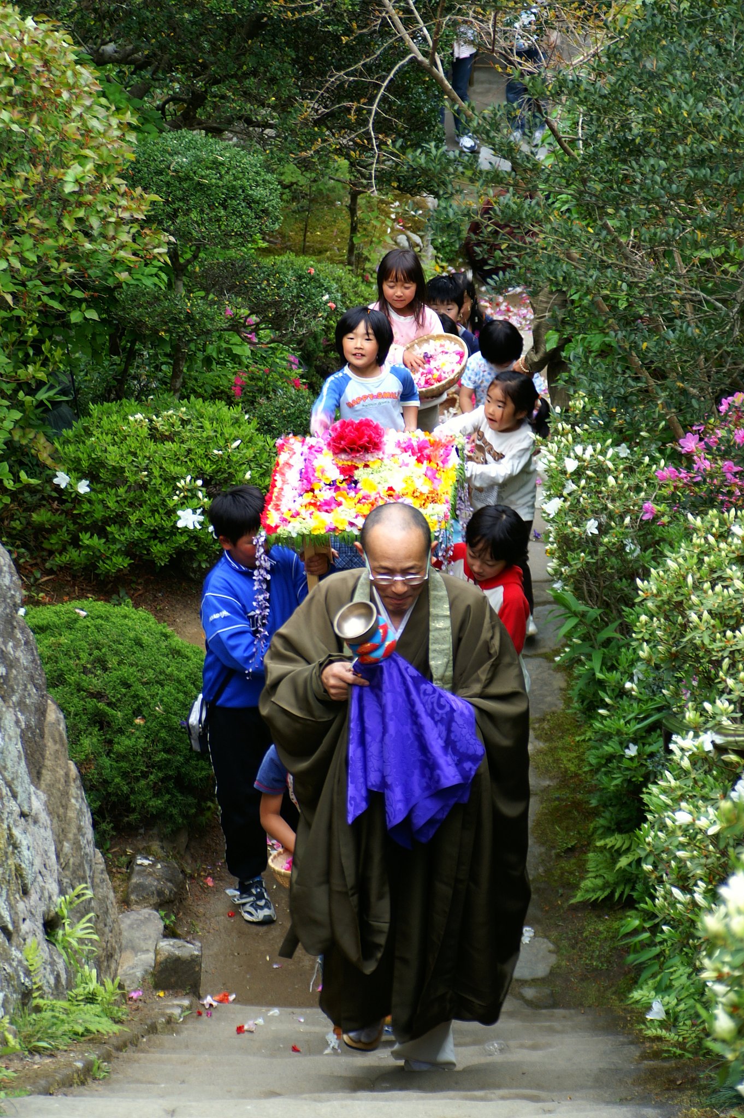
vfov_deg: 15.2
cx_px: 372
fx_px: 4192
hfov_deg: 10.1
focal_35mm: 135
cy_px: 559
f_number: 6.3
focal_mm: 90
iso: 200
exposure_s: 1/80
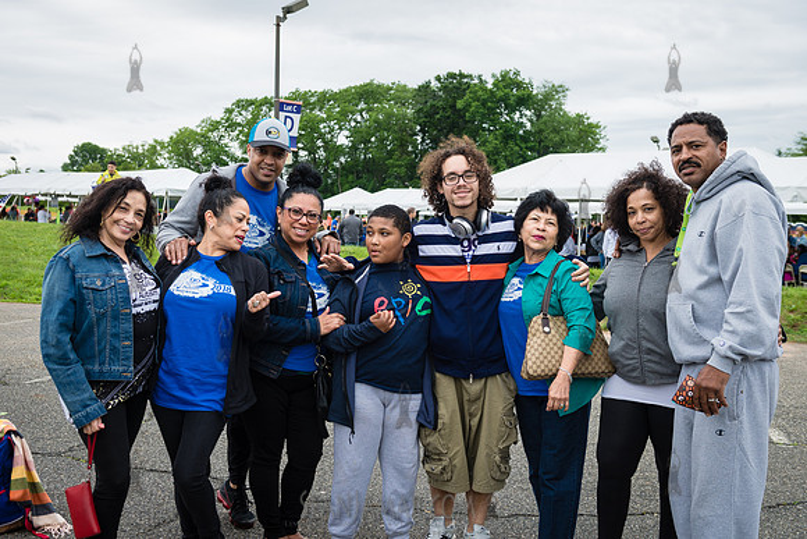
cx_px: 404
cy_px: 270
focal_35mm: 38
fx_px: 852
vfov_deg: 35.1
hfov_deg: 50.7
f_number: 5
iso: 200
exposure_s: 1/400
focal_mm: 38
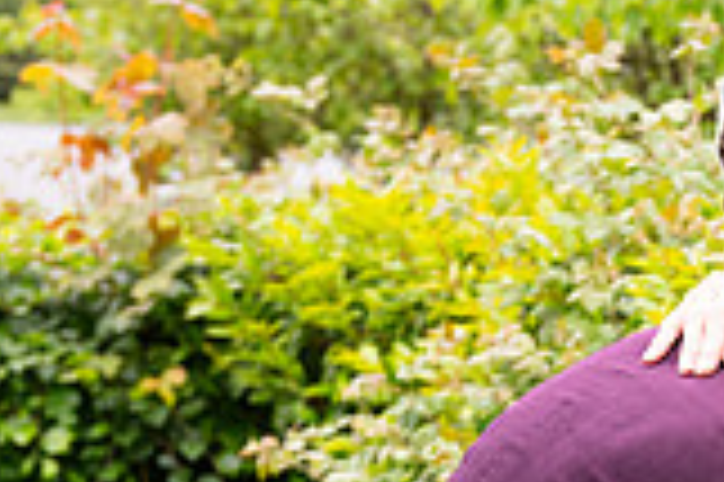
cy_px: 601
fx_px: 2612
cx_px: 877
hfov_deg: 15.2
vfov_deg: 10.3
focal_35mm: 130
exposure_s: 1/1000
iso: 250
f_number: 3.5
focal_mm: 36
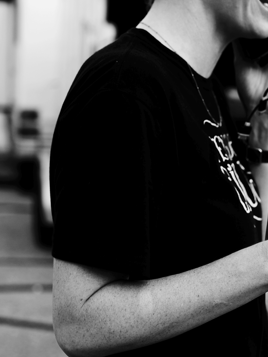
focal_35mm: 108
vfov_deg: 18.2
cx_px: 162
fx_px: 1115
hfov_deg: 13.7
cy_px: 173
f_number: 3.5
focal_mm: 50
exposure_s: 1/320
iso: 200
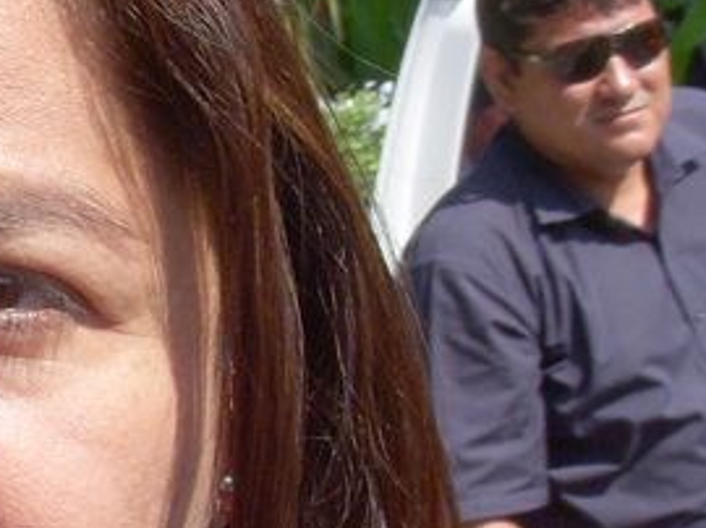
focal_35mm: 141
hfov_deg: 13.8
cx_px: -29
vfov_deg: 10.5
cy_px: 437
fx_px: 2873
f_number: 3.3
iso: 100
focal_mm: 6.3
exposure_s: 1/800
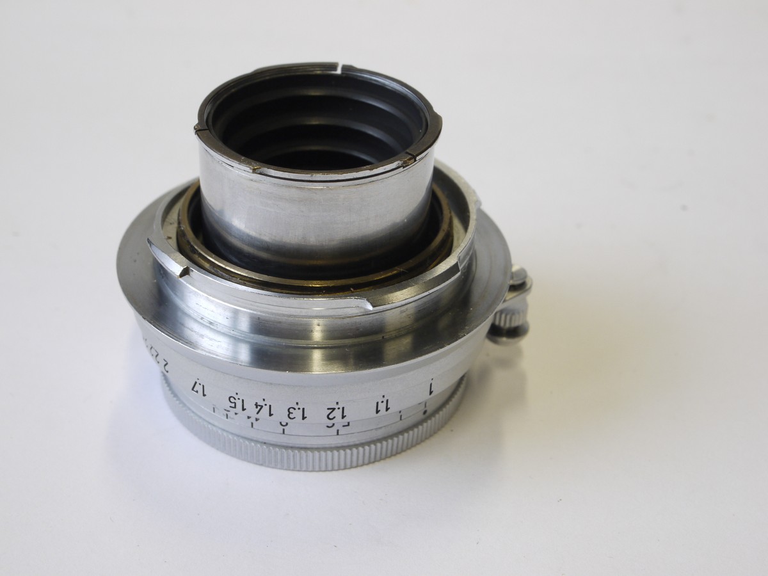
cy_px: 288
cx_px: 384
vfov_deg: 22.9
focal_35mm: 64
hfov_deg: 30.3
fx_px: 1420
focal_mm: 32
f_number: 11
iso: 400
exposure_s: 1/20
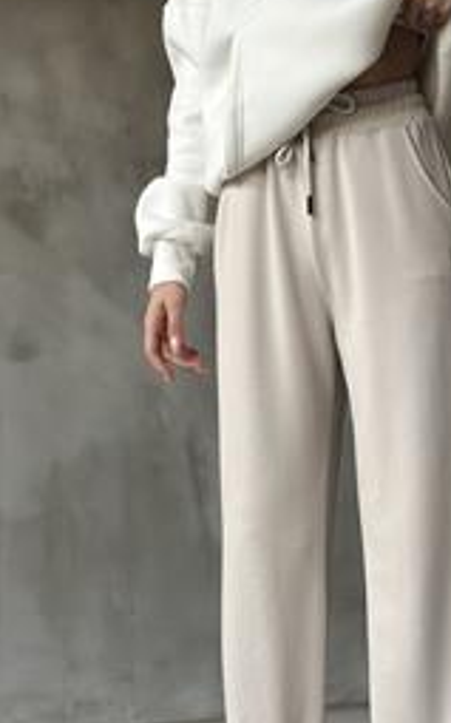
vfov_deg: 24.3
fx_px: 1674
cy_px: 425
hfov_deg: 15.3
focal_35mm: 85
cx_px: 312
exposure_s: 1/60
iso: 160
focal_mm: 6.86
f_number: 1.78
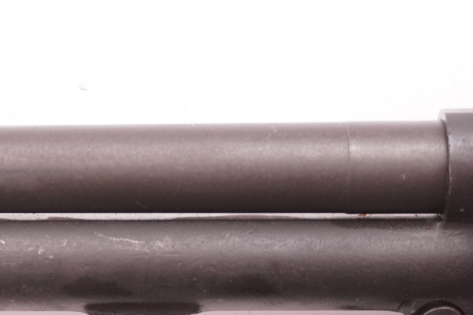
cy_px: 205
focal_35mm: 188
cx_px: 22
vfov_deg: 7.3
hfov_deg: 10.9
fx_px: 2468
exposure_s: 1/125
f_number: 5.6
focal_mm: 56
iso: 800
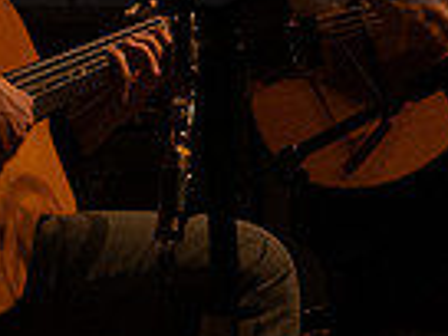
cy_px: -166
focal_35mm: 432
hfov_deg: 4.6
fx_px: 5591
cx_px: -264
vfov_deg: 3.4
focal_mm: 70
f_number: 8
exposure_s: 1/60
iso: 6400
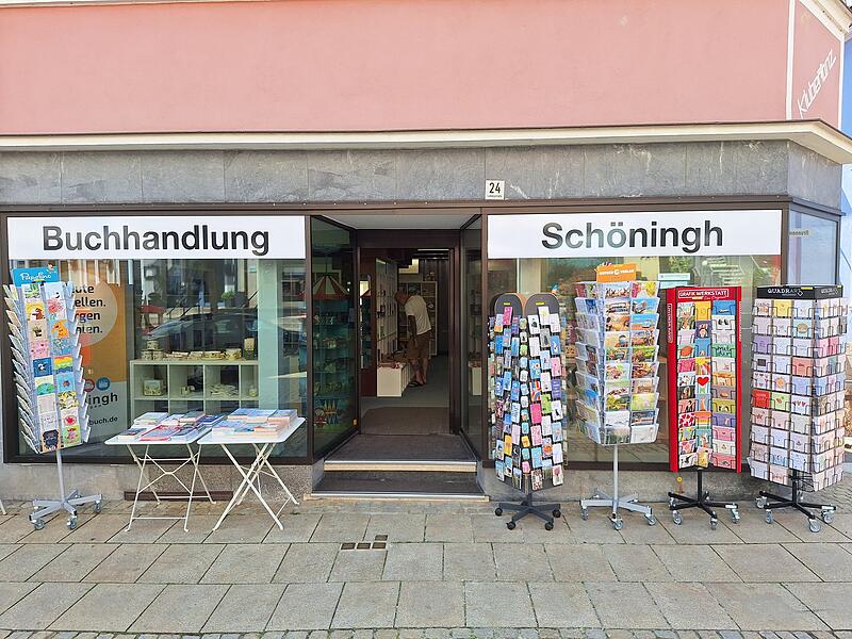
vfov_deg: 58.9
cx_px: 426
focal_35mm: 23
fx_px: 566
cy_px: 320
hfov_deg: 73.9
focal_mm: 5.54
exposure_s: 1/739
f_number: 1.8
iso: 40
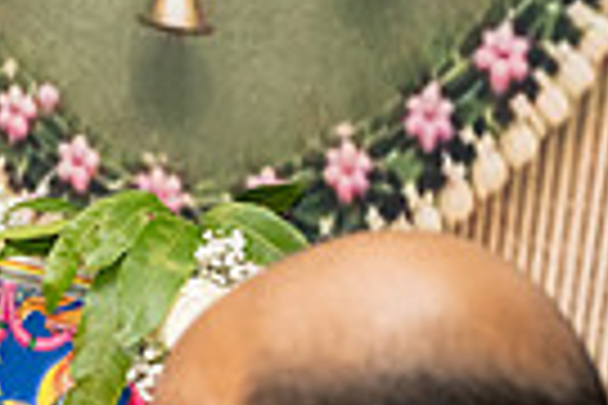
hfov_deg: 11.1
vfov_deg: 7.8
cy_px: 808
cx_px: -599
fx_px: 2837
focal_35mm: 168
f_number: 3.2
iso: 1000
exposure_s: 1/160
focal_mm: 39
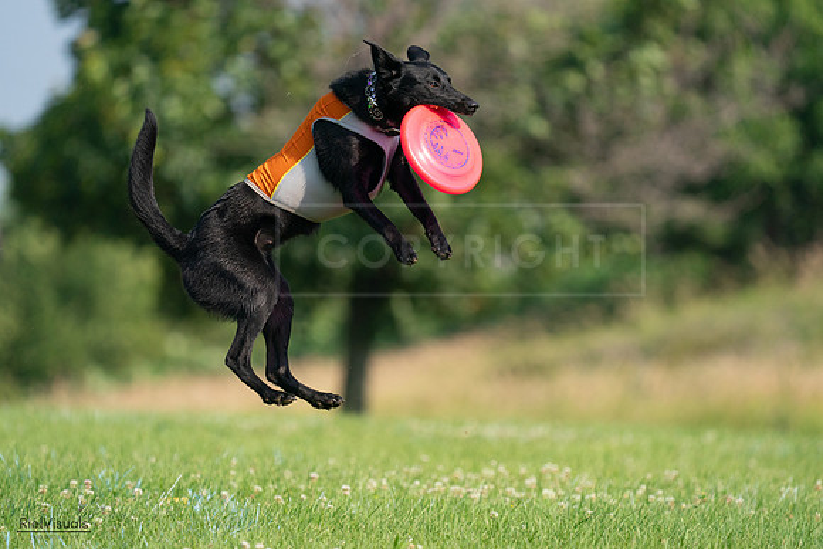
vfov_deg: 3.2
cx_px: 412
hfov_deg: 4.8
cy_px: 274
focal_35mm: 430
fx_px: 9832
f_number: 6.3
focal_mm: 430
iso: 1250
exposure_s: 1/4000
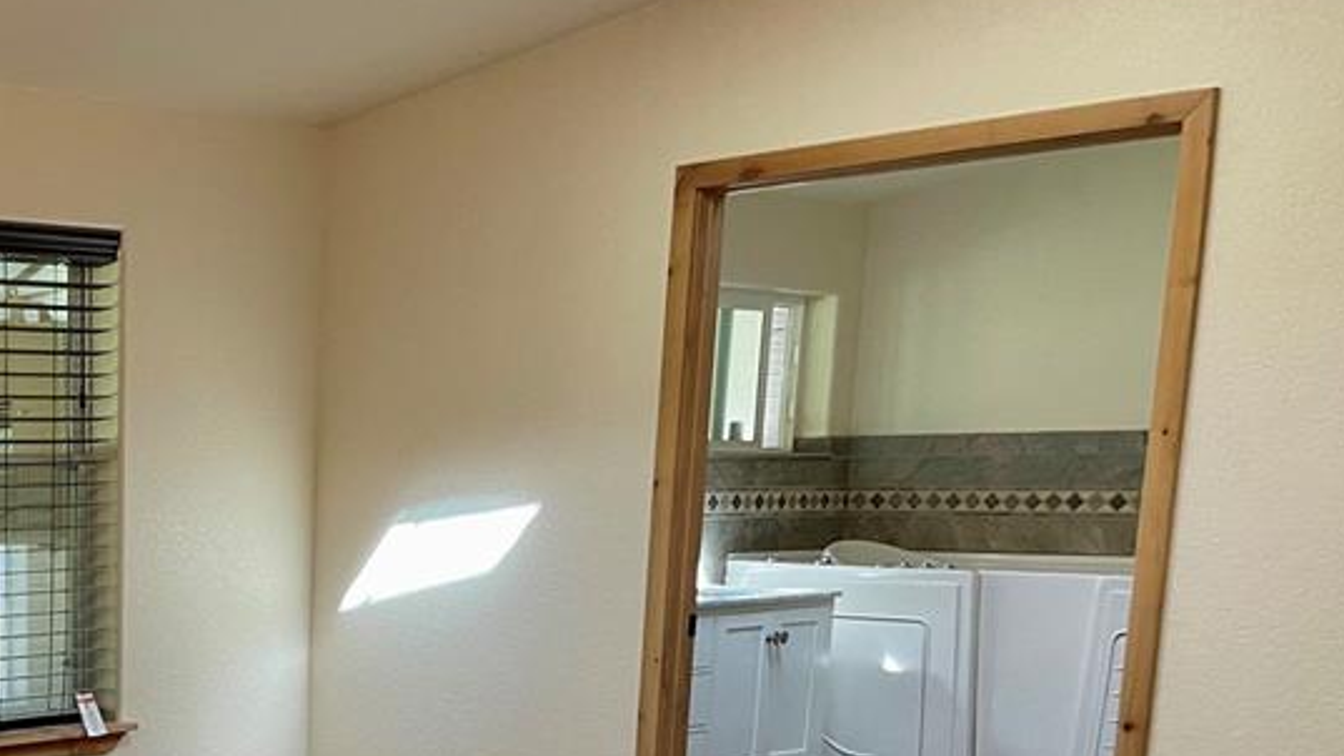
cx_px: 78
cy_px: 847
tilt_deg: -11.2
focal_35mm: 54
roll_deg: +0.2
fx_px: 1924
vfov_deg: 21.0
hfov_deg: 35.7
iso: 125
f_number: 1.6
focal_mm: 4.2
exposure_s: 1/60
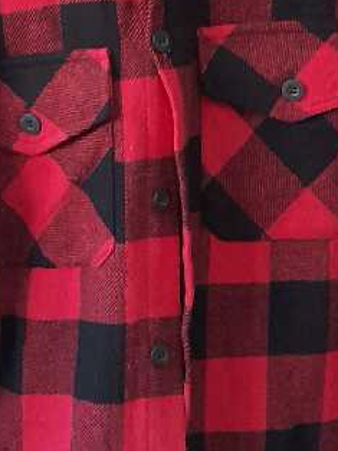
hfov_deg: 17.1
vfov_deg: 22.5
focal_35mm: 86
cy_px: 90
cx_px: 112
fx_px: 1121
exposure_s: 1/20
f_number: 2
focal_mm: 4.6
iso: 640
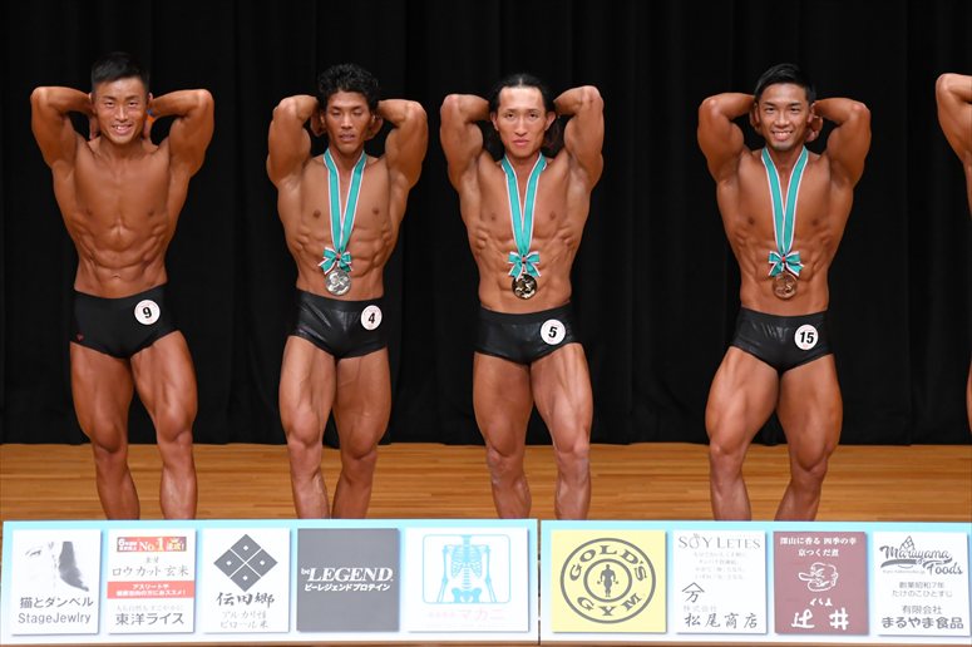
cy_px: 324
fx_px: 7287
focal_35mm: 270
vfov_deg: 5.1
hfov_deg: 7.6
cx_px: 486
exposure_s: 1/400
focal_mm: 180
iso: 3200
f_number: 5.6
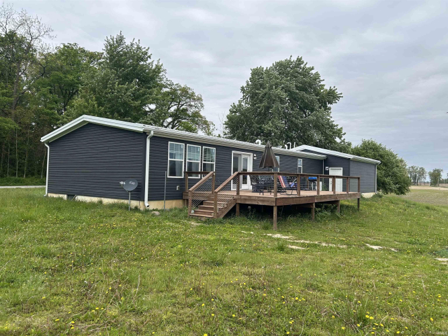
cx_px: 224
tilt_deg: +1.3
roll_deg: -0.1
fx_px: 336
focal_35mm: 26
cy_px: 168
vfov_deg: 53.0
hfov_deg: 67.3
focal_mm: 5.7
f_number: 1.5
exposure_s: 1/3571
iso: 50
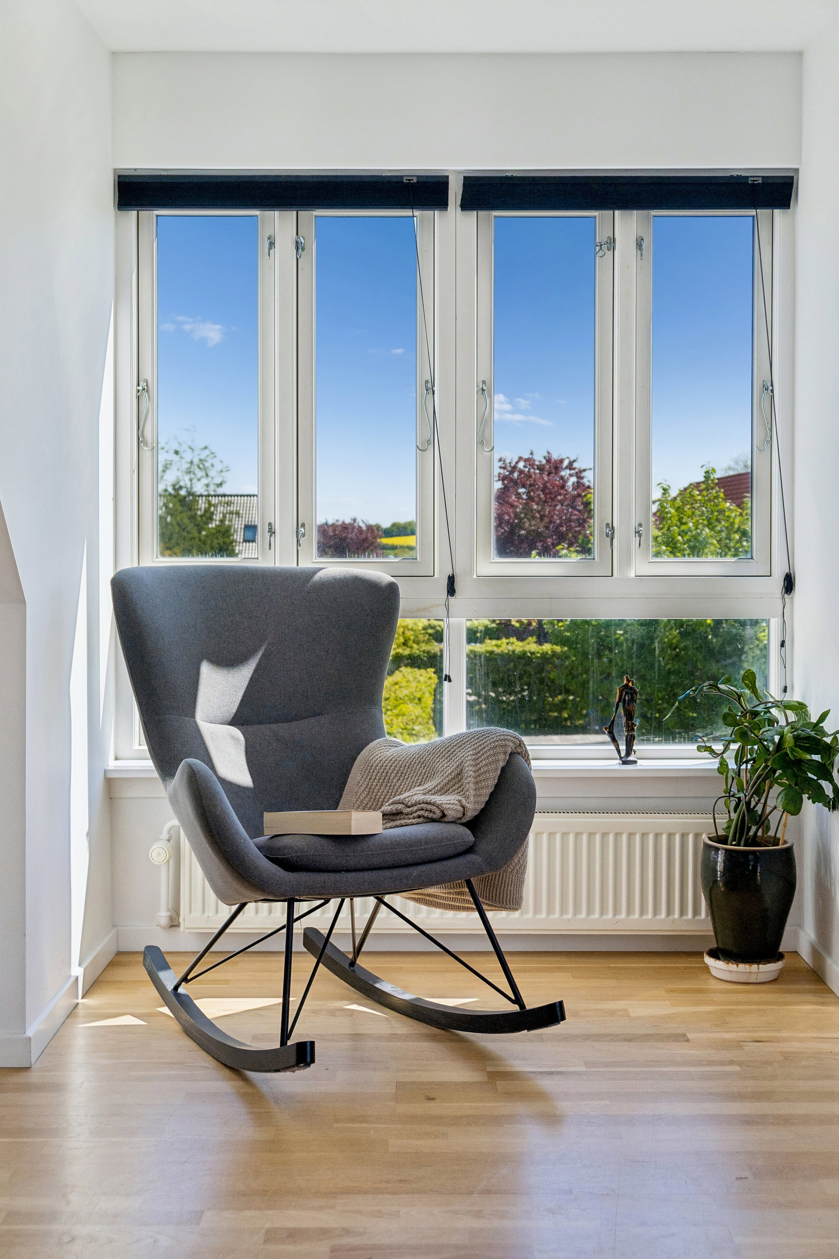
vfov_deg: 43.6
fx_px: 1573
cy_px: 630
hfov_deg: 29.9
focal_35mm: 45
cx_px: 420
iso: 320
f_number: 4
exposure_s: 1/2000
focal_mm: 30
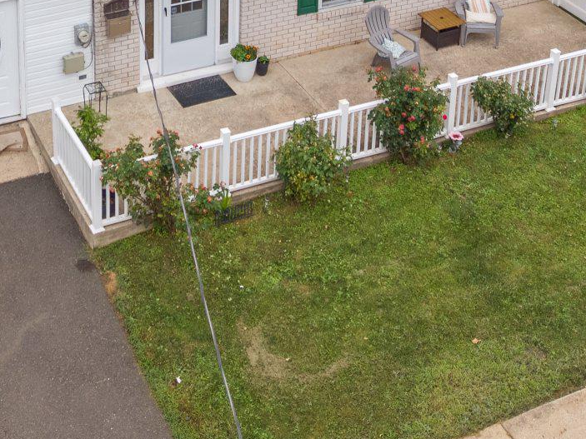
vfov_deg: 19.6
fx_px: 1134
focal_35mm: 67
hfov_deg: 28.4
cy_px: -183
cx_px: 119
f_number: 1.8
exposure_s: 1/500
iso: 400
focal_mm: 8.67
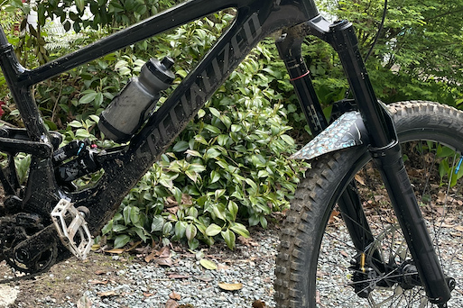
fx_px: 694
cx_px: 130
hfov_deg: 36.2
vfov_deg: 25.1
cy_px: 148
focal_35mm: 54
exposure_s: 1/121
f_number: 1.6
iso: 40
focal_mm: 4.2
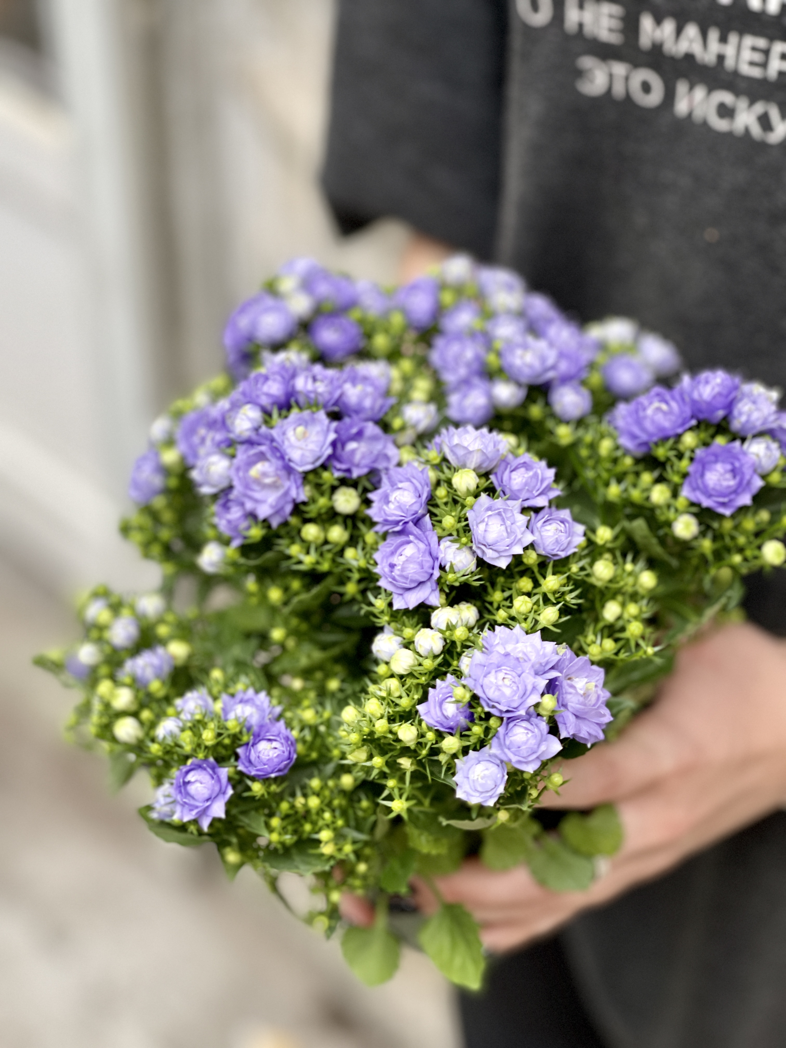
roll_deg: -0.8
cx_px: 393
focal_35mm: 64
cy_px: 524
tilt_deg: -43.3
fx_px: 1938
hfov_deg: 22.9
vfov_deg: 30.3
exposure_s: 1/100
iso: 160
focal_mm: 7.5
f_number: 2.2
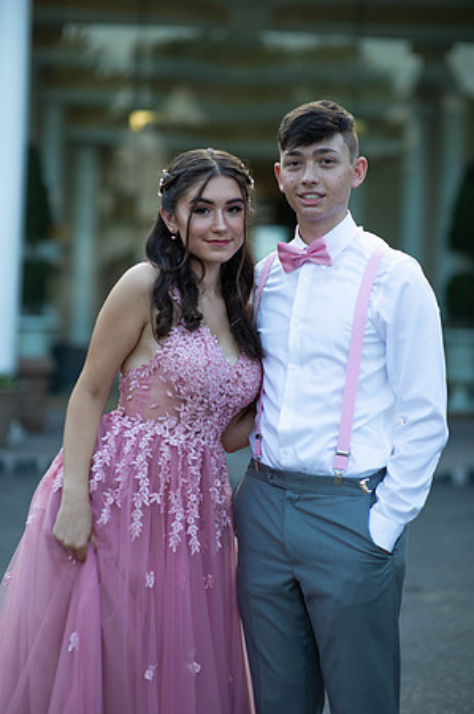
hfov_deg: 16.0
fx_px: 1683
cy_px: 357
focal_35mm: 85
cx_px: 237
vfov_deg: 23.9
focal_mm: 85
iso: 250
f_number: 2
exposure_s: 1/1000
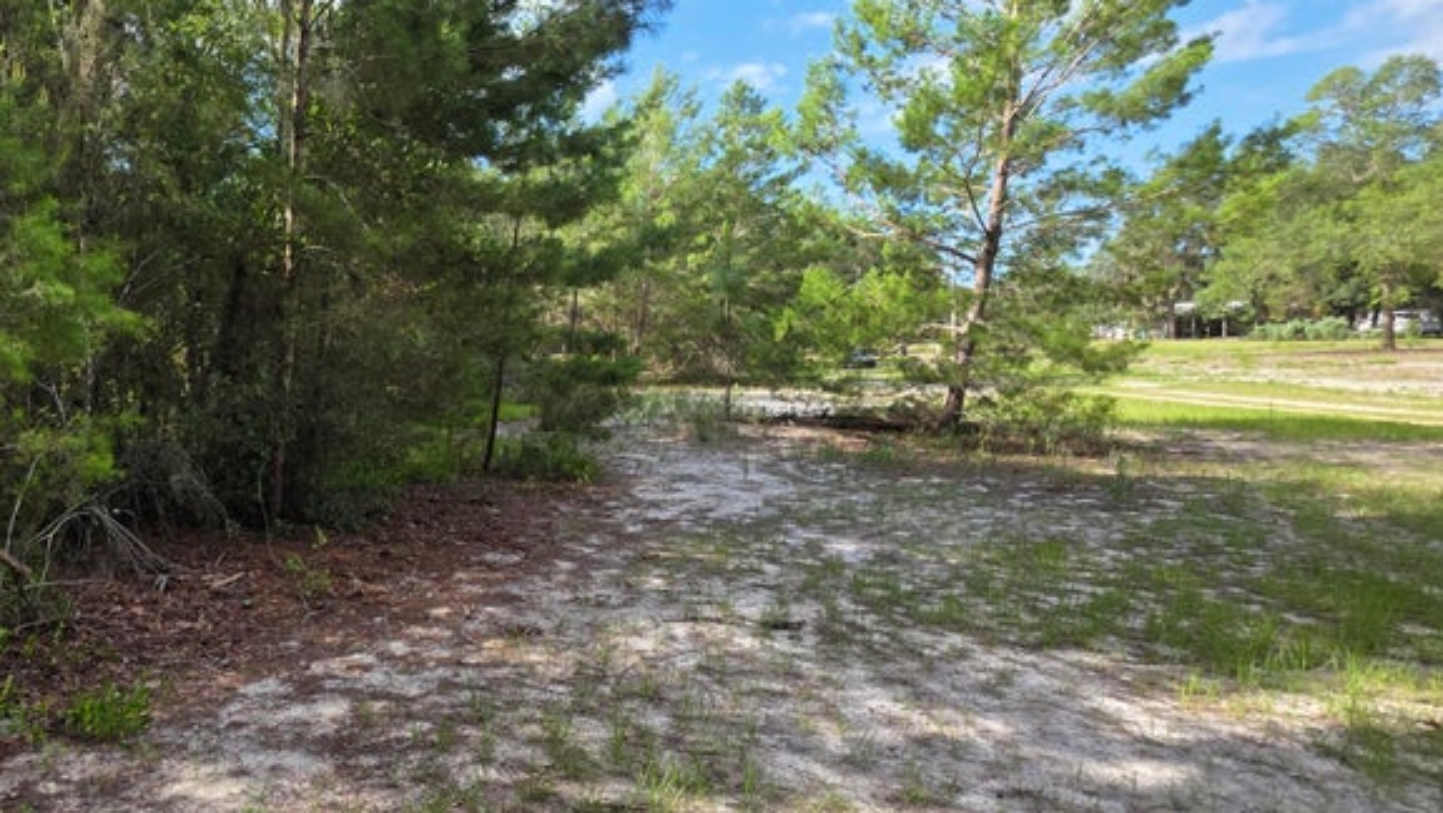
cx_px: 428
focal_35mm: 21
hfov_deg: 79.7
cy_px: 381
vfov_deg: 53.6
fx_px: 804
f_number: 1.9
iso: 40
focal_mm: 2.2
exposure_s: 1/794
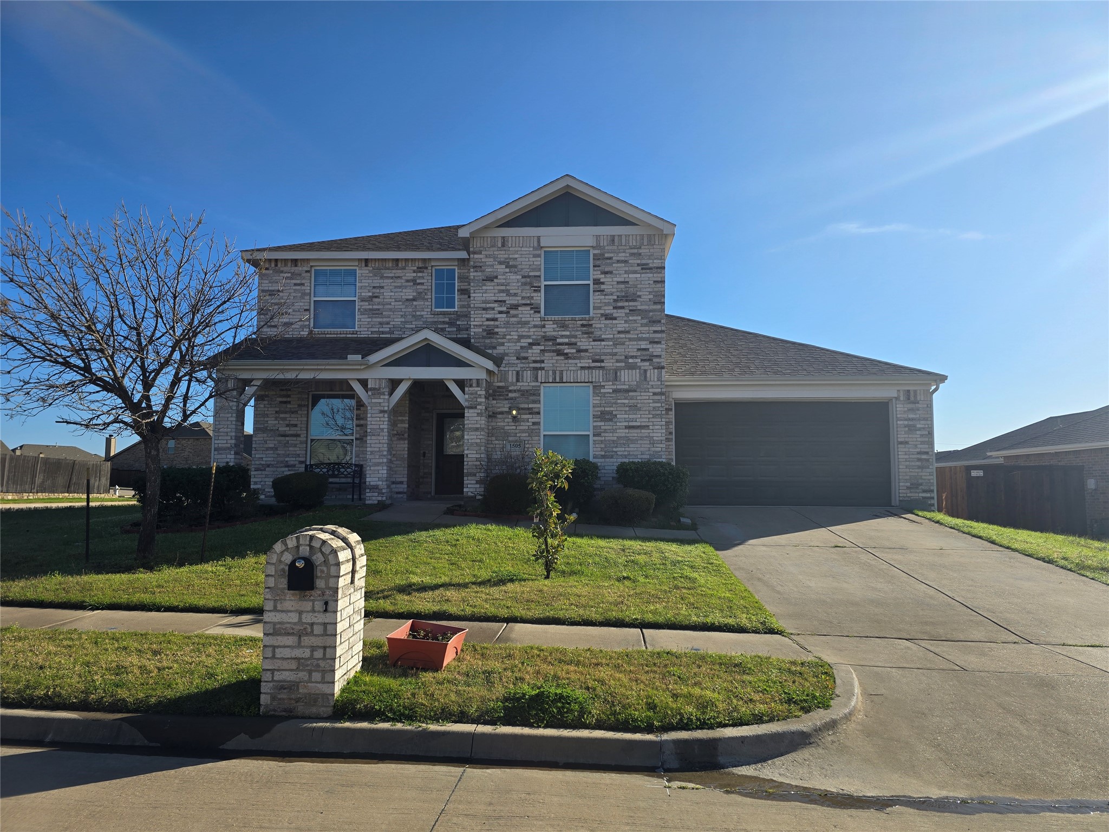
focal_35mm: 23
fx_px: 737
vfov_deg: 58.9
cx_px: 554
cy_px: 416
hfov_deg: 73.9
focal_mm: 6.3
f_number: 1.7
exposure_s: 1/1008
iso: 12
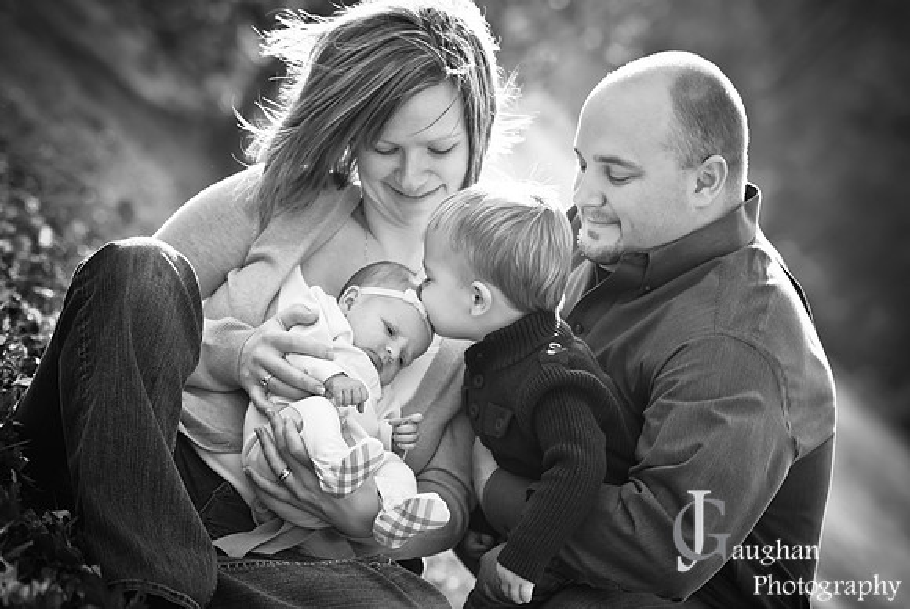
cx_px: 455
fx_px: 3985
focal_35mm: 158
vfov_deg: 8.7
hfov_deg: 13.0
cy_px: 304
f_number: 3.5
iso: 200
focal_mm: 105
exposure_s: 1/640
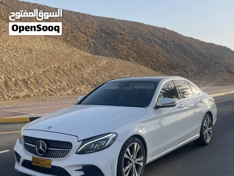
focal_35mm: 25
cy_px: 88
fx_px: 169
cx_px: 117
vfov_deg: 54.9
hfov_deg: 69.4
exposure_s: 1/3003
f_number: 1.6
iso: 32
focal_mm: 5.1
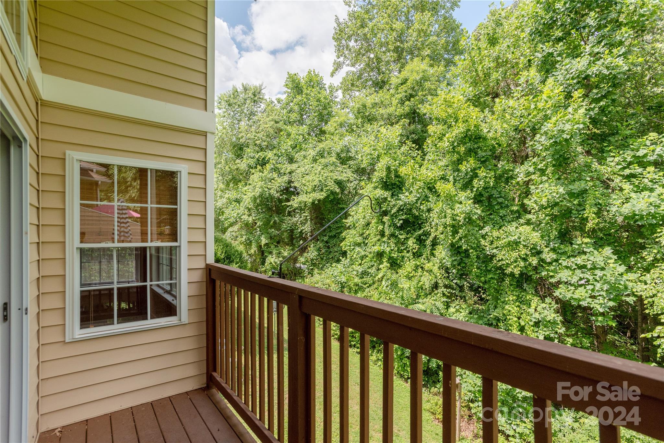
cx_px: 332
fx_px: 314
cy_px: 222
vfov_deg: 70.5
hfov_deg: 93.3
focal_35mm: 17
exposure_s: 1/640
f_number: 7.1
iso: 320
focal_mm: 17
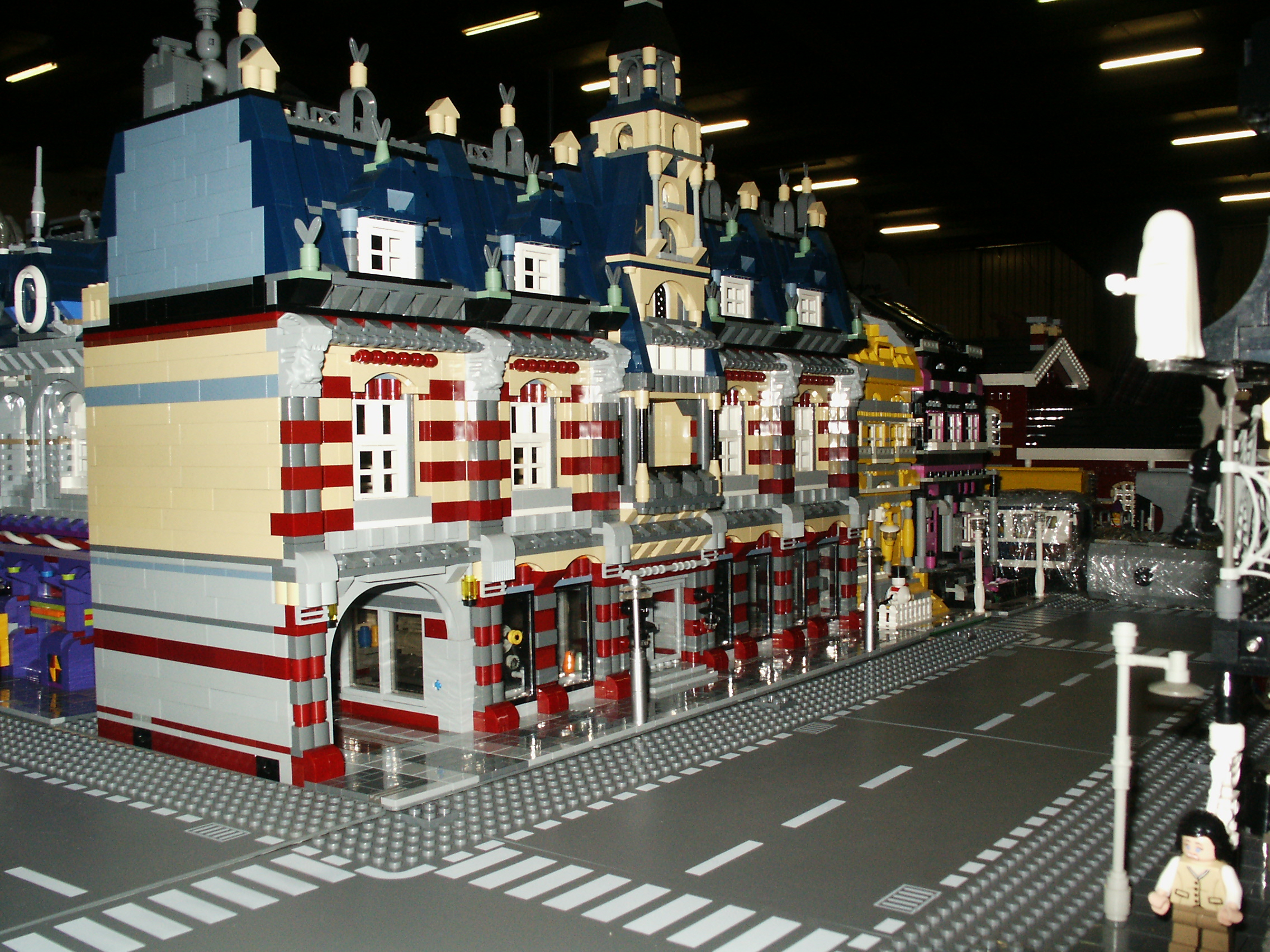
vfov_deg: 40.7
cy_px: 476
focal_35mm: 35
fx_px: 1284
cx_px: 635
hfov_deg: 52.6
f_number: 6.7
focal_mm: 7.2
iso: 200
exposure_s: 1/45
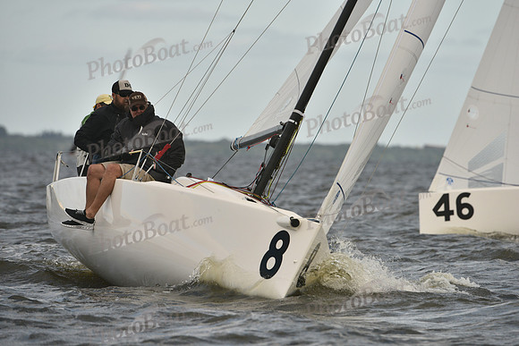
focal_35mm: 400
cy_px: 173
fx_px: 5768
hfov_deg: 5.2
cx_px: 260
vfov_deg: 3.4
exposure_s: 1/1000
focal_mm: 400
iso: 320
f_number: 7.1
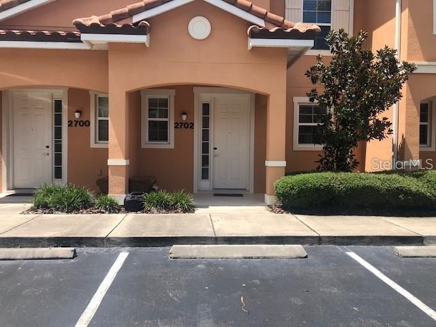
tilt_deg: -2.1
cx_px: 218
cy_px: 164
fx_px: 353
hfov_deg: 63.4
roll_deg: +1.2
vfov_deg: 49.7
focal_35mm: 28
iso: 20
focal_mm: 4
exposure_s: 1/1350
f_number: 1.8
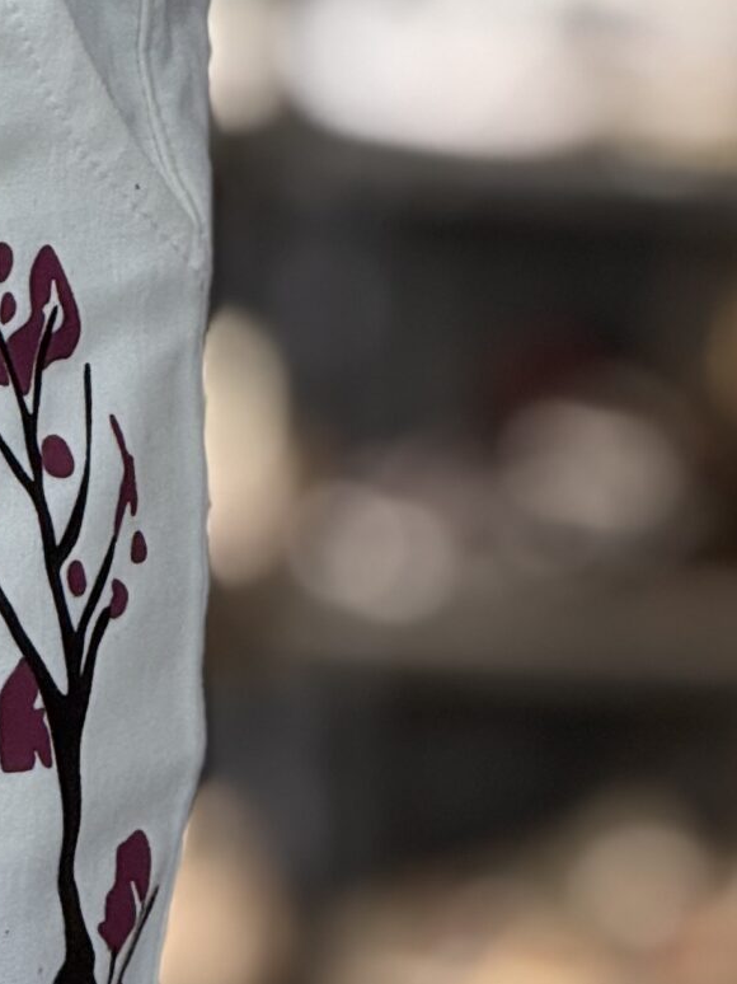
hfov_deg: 3.7
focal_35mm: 397
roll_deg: -3.6
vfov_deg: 5.0
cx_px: -259
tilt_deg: -3.2
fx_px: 11276
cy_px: 871
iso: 80
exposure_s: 1/100
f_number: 2.8
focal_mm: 15.66
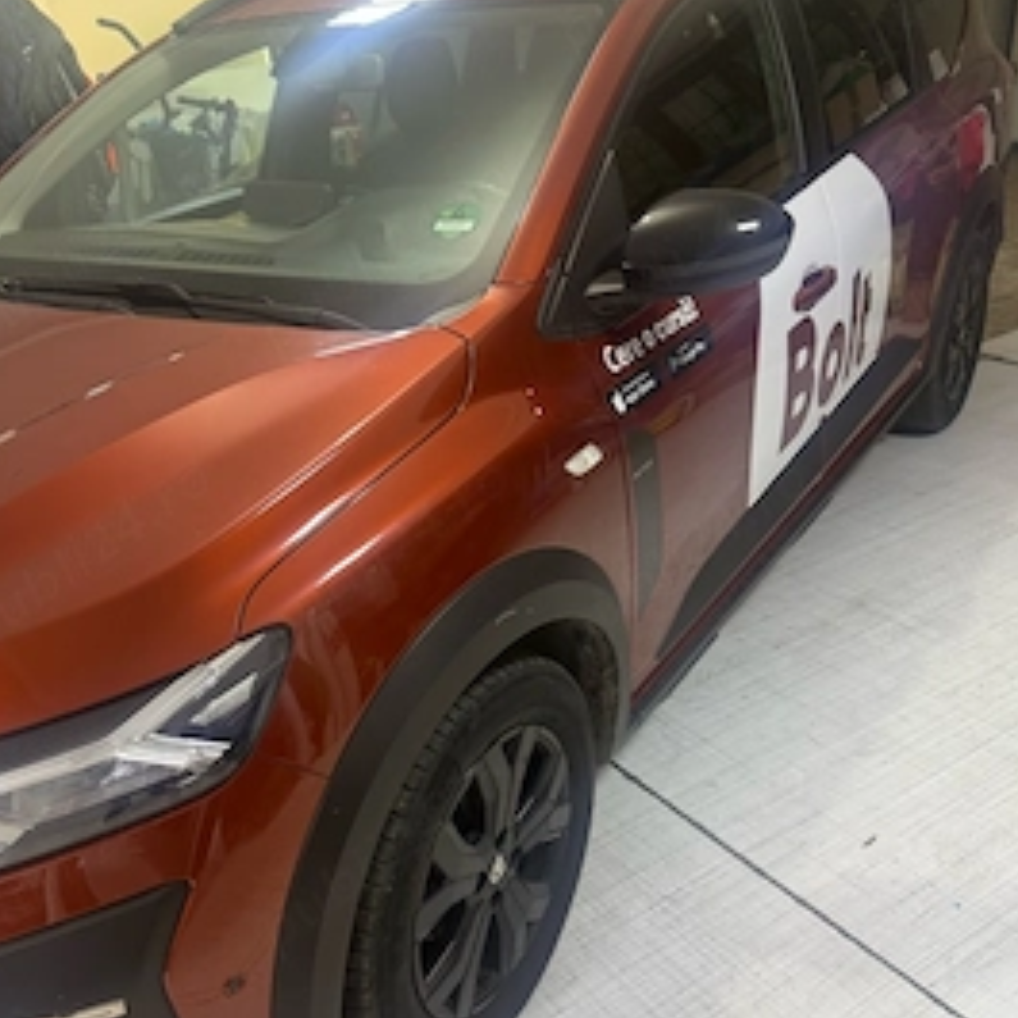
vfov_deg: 50.8
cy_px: 603
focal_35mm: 32
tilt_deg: -28.6
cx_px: 461
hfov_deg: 51.0
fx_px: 1065
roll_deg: +5.8
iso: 160
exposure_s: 1/100
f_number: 1.78
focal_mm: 6.76
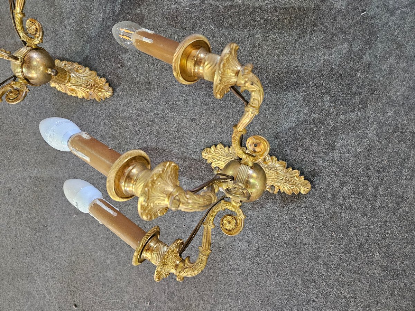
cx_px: 208
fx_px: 276
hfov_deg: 73.9
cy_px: 156
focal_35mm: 23
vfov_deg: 58.9
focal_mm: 5.4
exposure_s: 1/50
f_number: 1.8
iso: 800
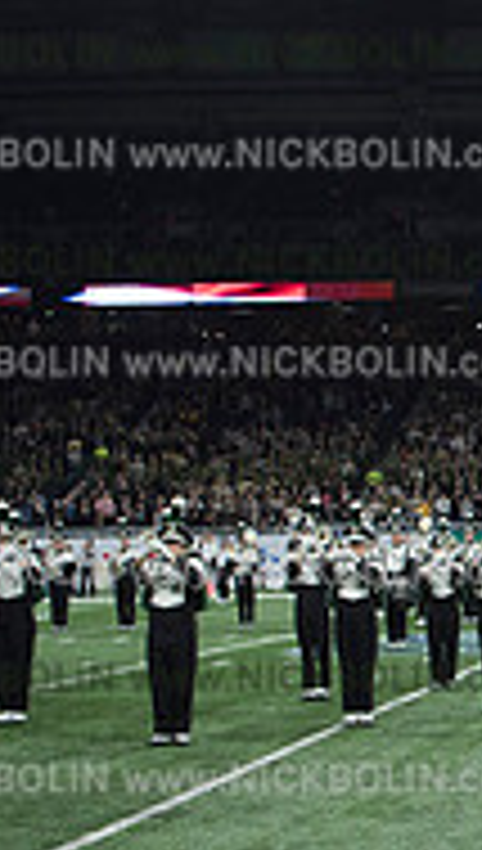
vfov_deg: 27.3
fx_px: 1741
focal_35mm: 77
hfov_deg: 13.8
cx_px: 905
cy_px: 573
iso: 1250
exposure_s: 1/1250
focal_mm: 24
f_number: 2.8
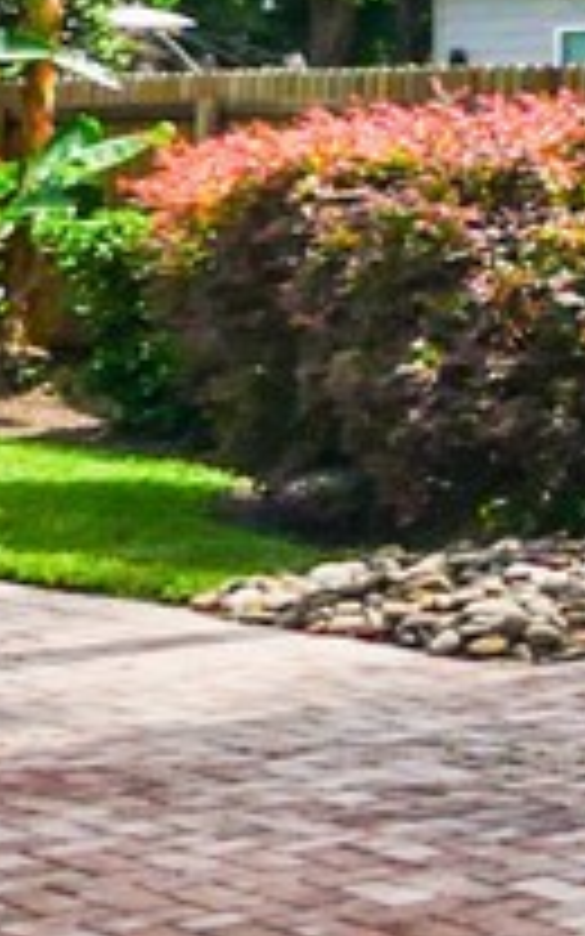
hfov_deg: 10.0
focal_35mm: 114
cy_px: 76
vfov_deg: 18.0
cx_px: 1440
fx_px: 2908
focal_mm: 7
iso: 200
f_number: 7.1
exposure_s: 1/400
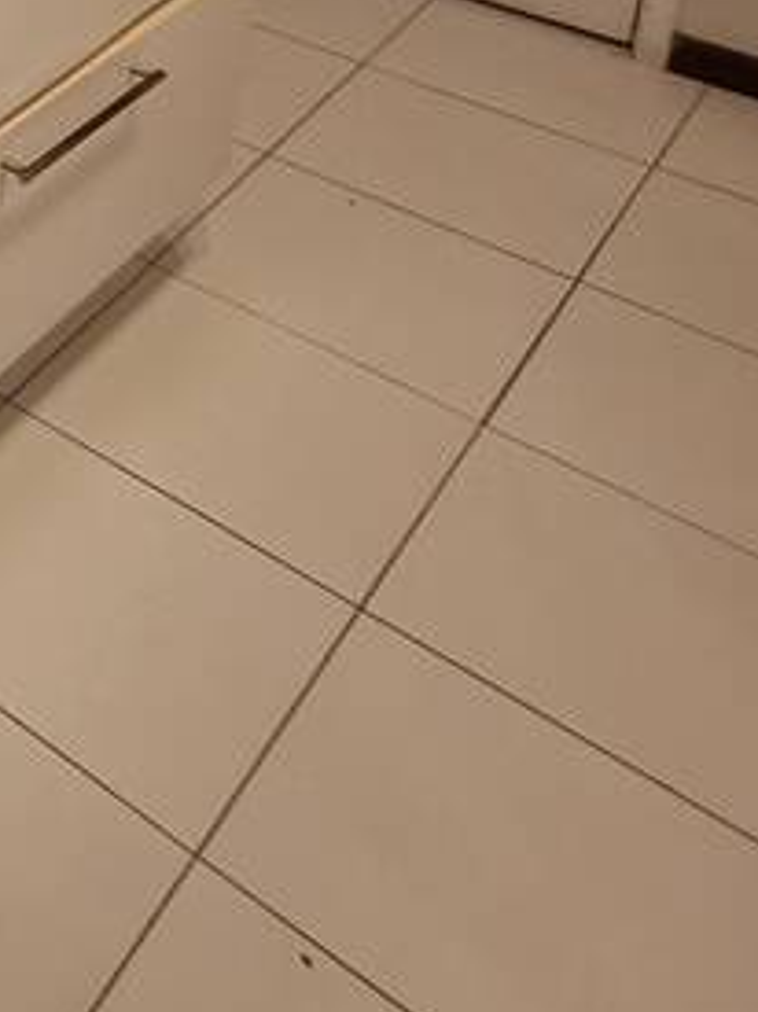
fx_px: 1490
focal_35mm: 51
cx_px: -662
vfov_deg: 28.5
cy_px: -397
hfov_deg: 19.7
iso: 50
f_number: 2.2
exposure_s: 1/40
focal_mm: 1.74
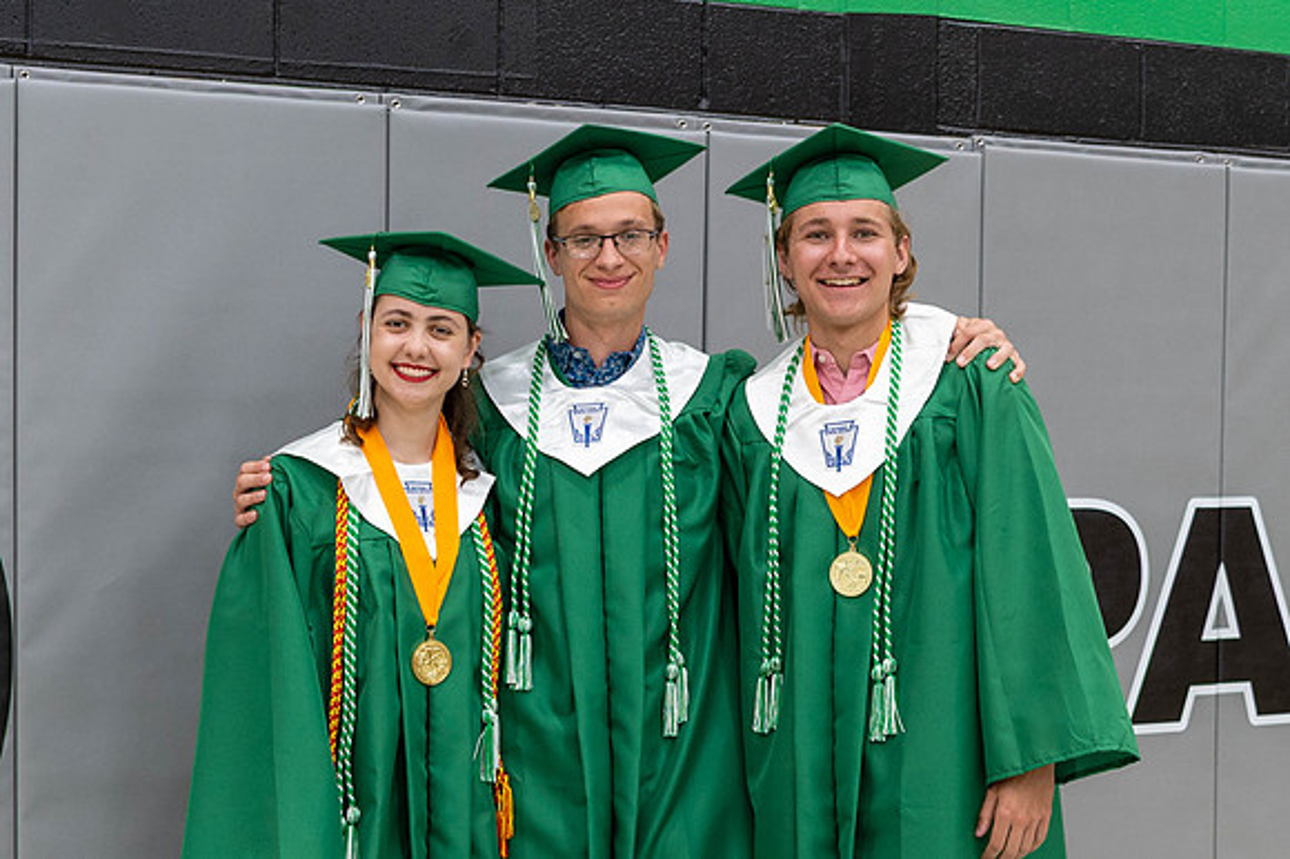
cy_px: 503
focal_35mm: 76
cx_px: 752
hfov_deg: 26.6
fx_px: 2728
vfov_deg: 17.9
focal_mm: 34
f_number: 2.8
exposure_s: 1/100
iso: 500
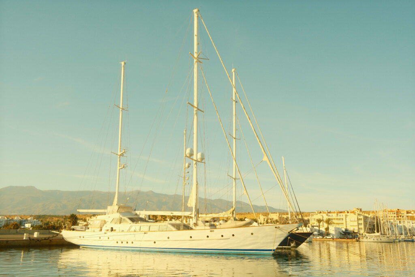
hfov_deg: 54.4
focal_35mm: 35
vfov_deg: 37.9
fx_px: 404
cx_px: 208
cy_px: 138
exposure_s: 1/500
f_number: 8
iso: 500
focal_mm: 23
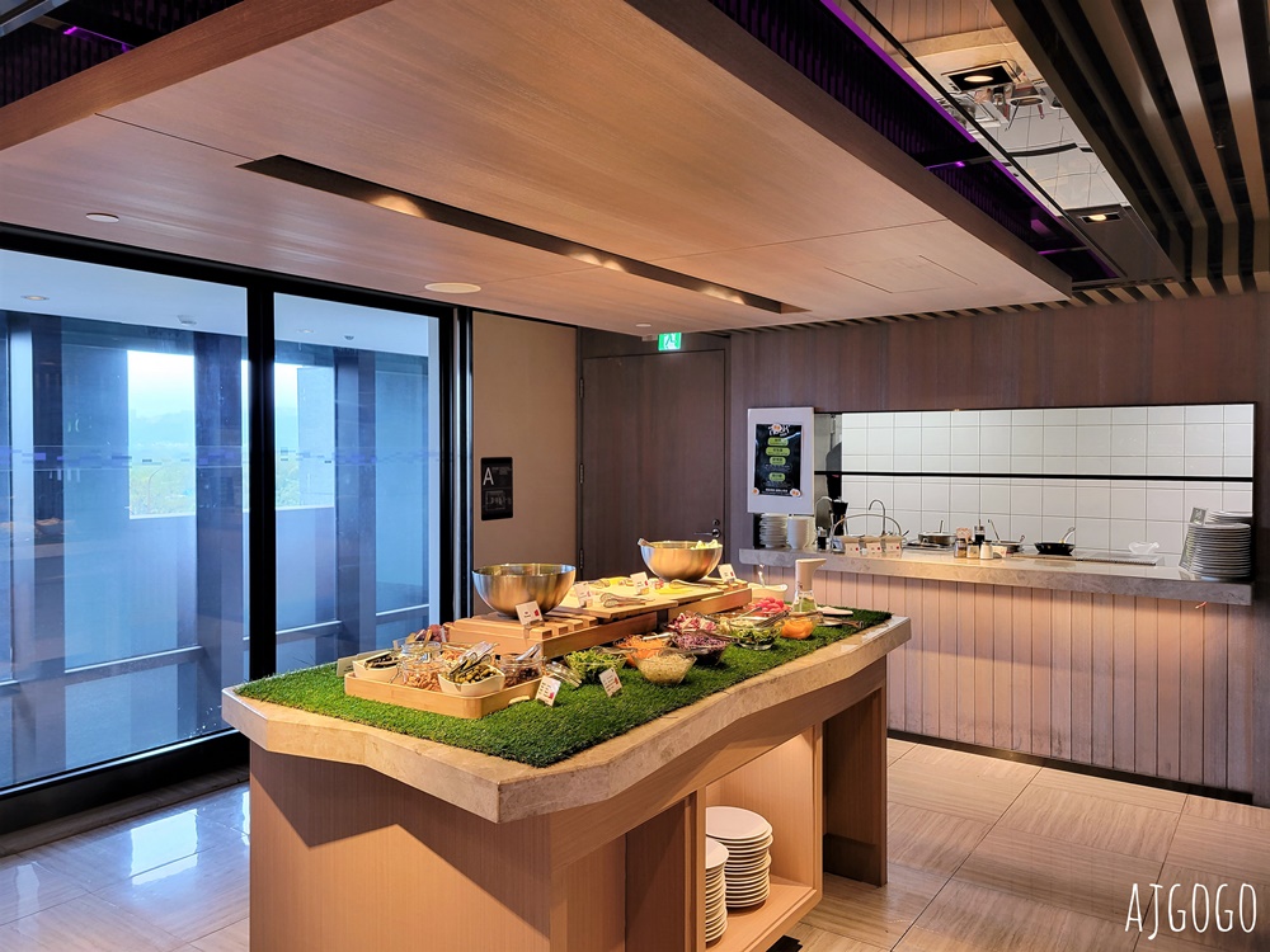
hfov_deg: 67.3
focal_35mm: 26
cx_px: 635
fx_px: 954
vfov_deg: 53.1
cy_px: 476
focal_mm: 5.4
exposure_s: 1/31
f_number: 1.8
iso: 80
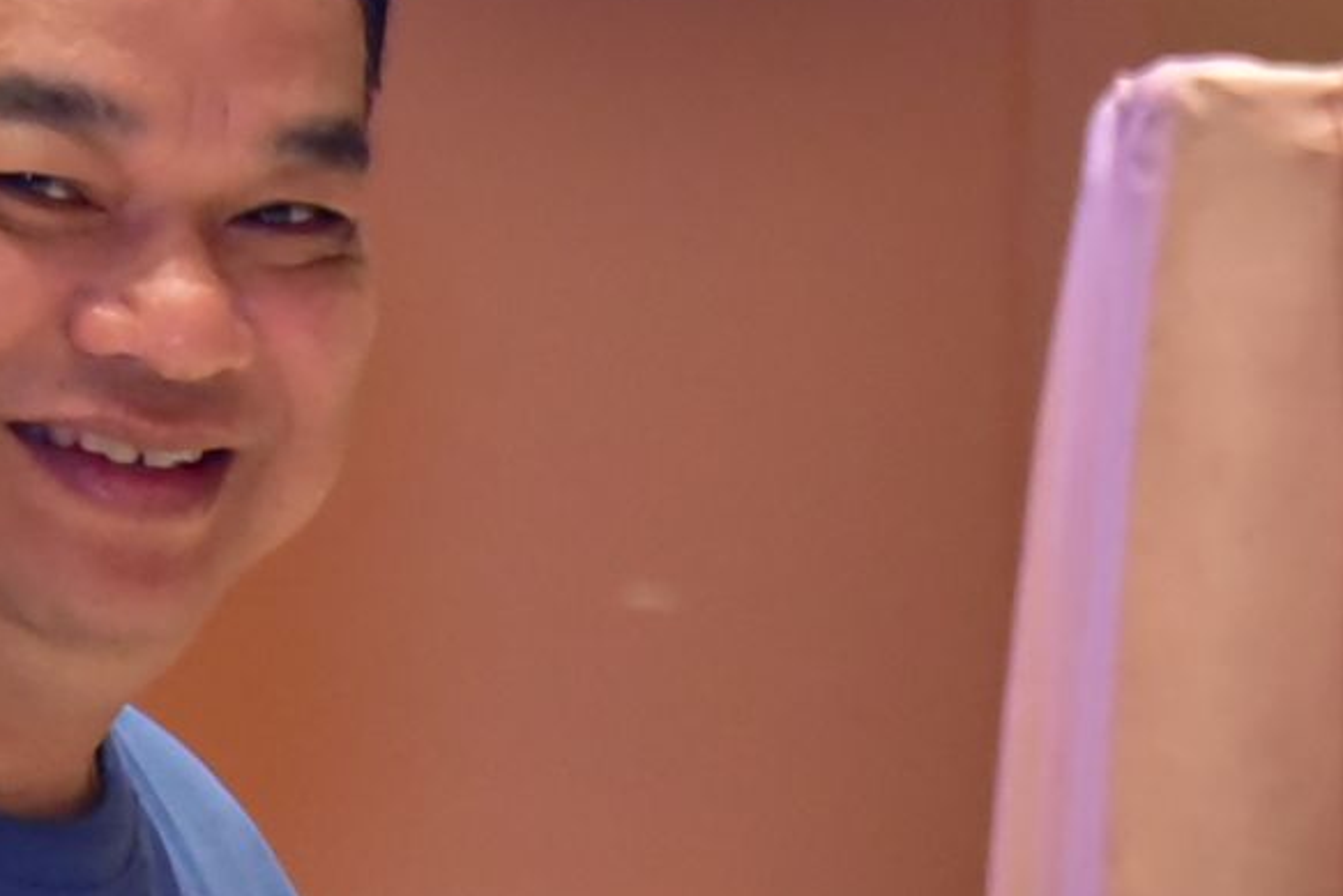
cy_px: 1187
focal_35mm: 309
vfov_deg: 4.4
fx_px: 11530
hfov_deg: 6.7
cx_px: 944
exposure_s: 1/200
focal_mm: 72
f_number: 5.6
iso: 8000
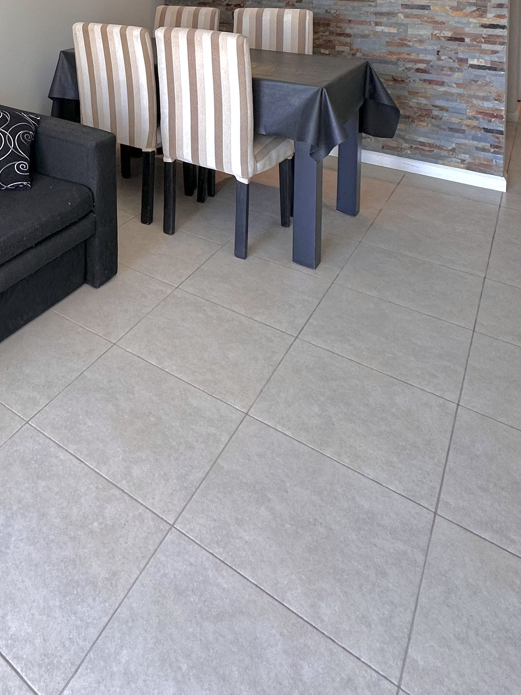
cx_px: 16
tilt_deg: -1.5
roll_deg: -0.3
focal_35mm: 30
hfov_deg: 41.5
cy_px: -27
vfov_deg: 47.6
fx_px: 602
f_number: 2.2
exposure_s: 1/100
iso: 80
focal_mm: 2.22
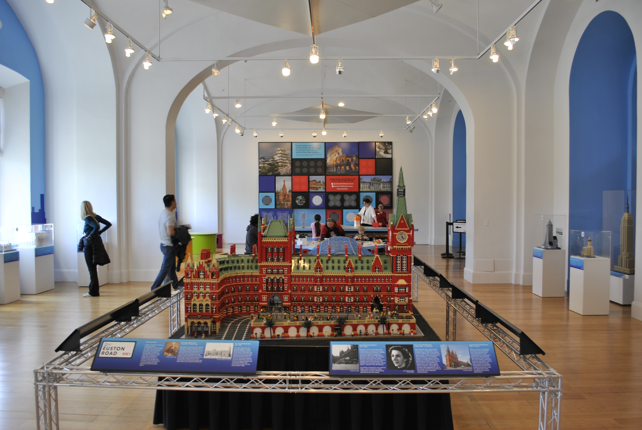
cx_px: 321
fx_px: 482
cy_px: 215
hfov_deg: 67.3
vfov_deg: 48.0
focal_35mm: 27
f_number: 4.5
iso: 100
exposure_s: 1/20
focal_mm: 18
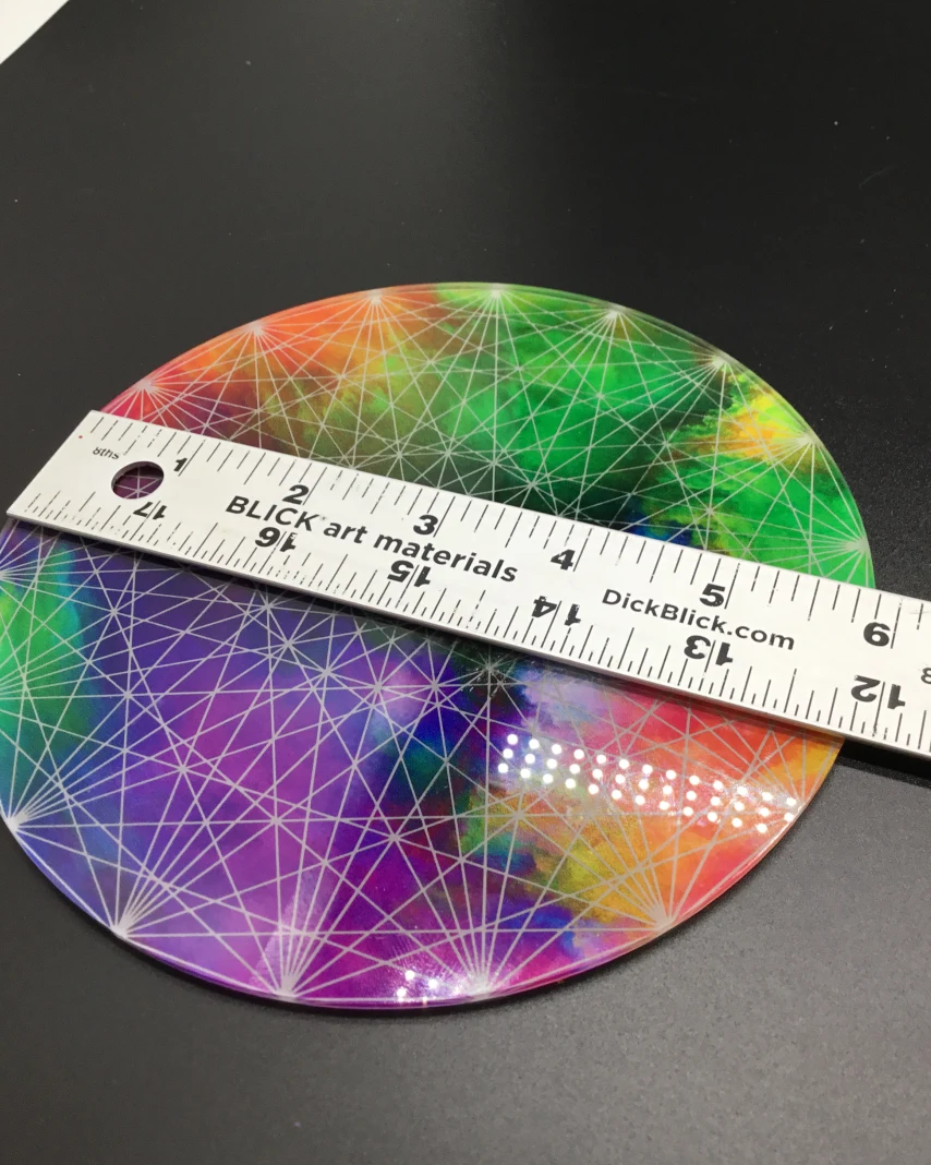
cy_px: 536
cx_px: 482
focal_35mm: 34
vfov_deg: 52.8
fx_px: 1171
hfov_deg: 43.3
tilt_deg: -48.9
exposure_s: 1/60
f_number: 2.4
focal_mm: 3.3
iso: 32
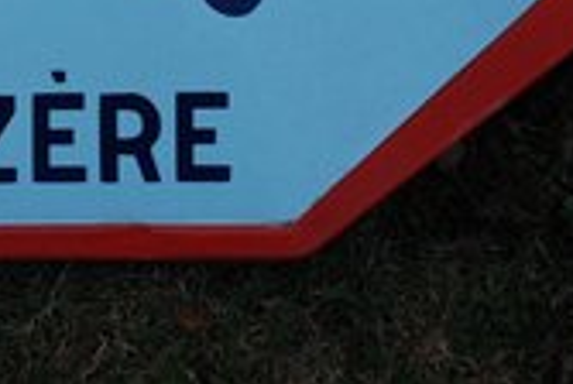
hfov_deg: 17.5
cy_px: -72
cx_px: 41
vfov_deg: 11.7
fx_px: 1834
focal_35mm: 115
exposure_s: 1/60
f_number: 4.2
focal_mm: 32
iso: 250
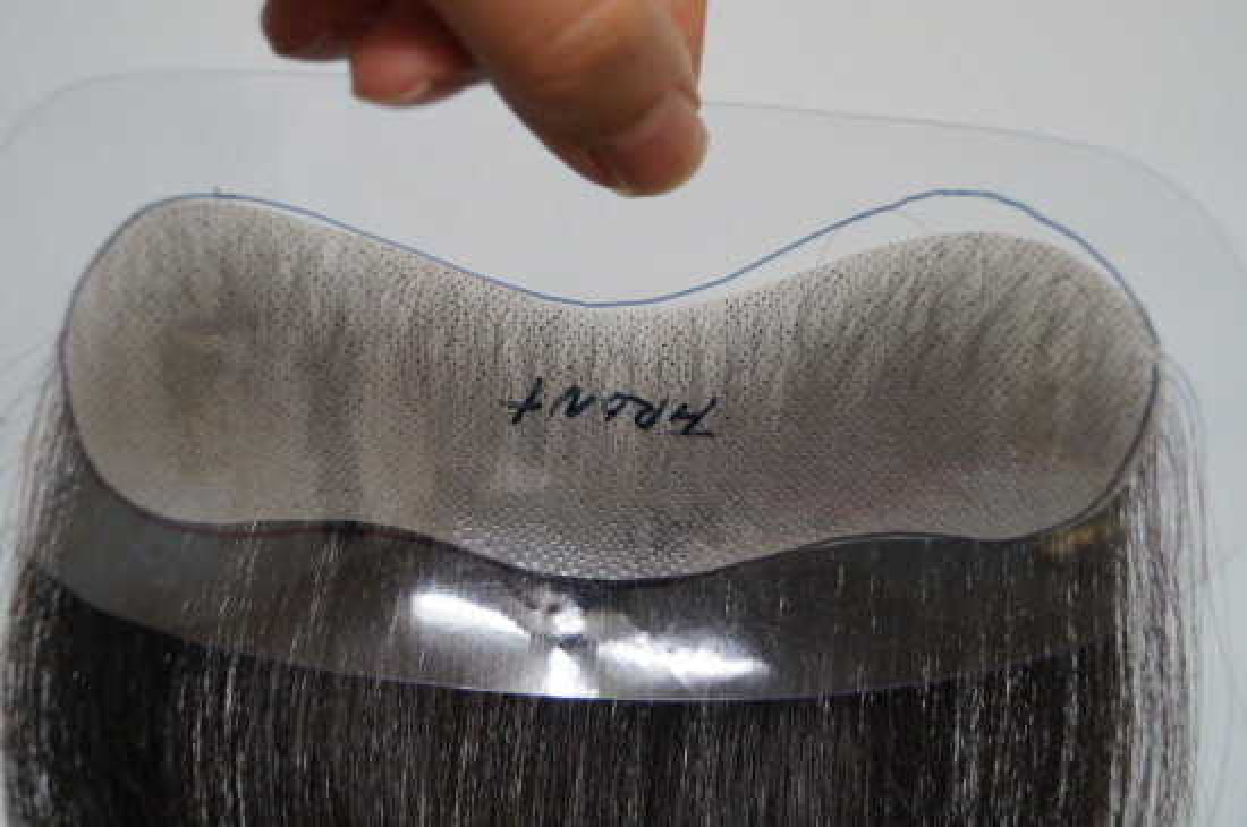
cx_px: 624
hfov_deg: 37.9
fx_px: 1816
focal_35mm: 52
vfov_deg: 25.7
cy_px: 414
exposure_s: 1/60
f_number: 4.5
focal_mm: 35
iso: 400
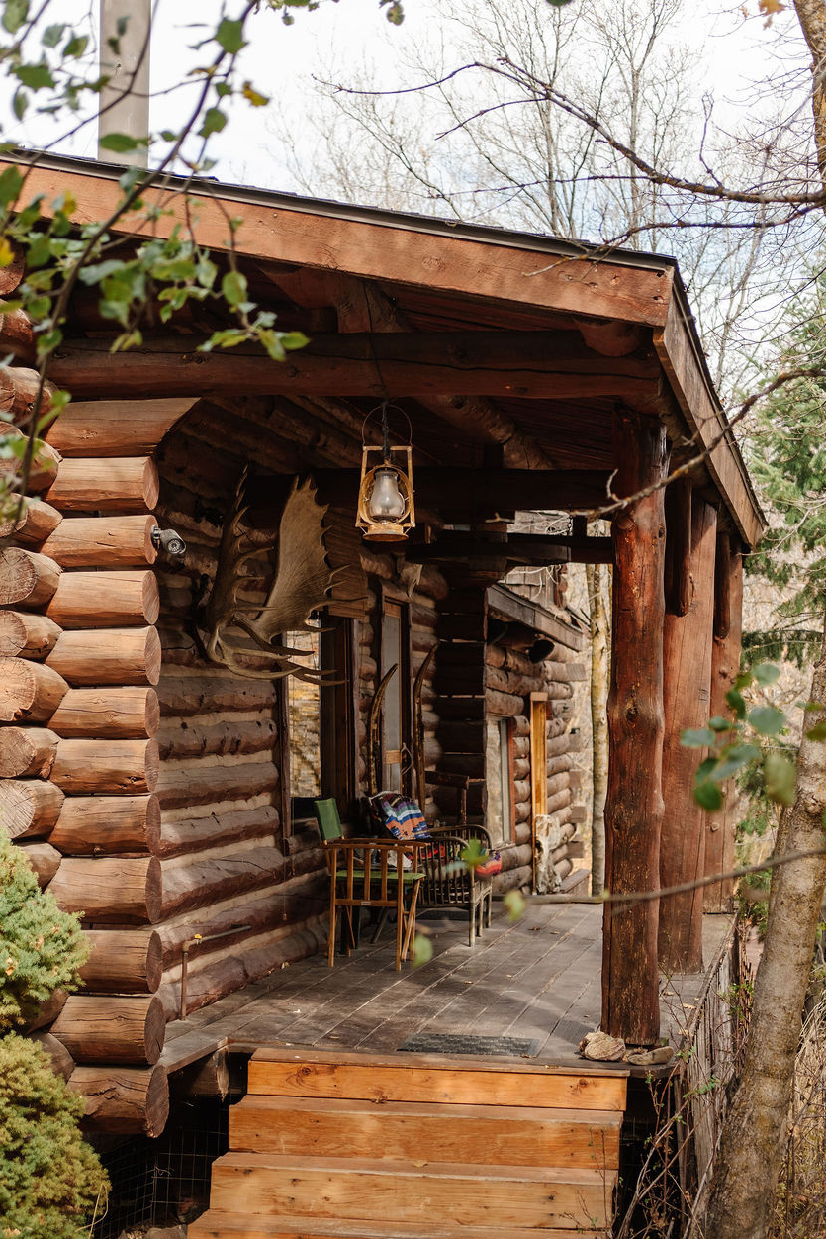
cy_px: 649
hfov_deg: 20.9
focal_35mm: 65
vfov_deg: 31.0
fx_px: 2236
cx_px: 382
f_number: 2
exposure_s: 1/1000
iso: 160
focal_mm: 35
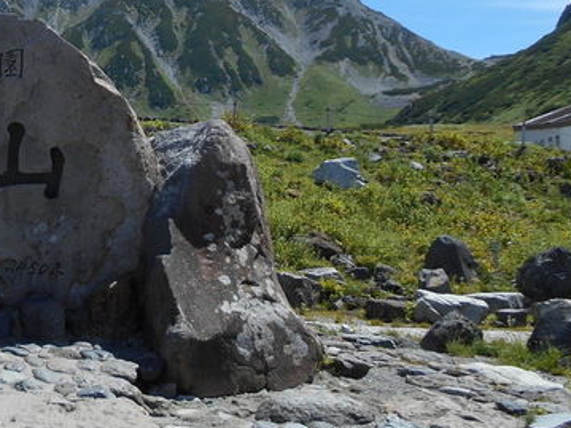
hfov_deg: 30.6
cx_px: 15
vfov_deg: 23.8
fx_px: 973
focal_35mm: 59
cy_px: 4
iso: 80
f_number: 3.4
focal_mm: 4.7
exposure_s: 1/1000
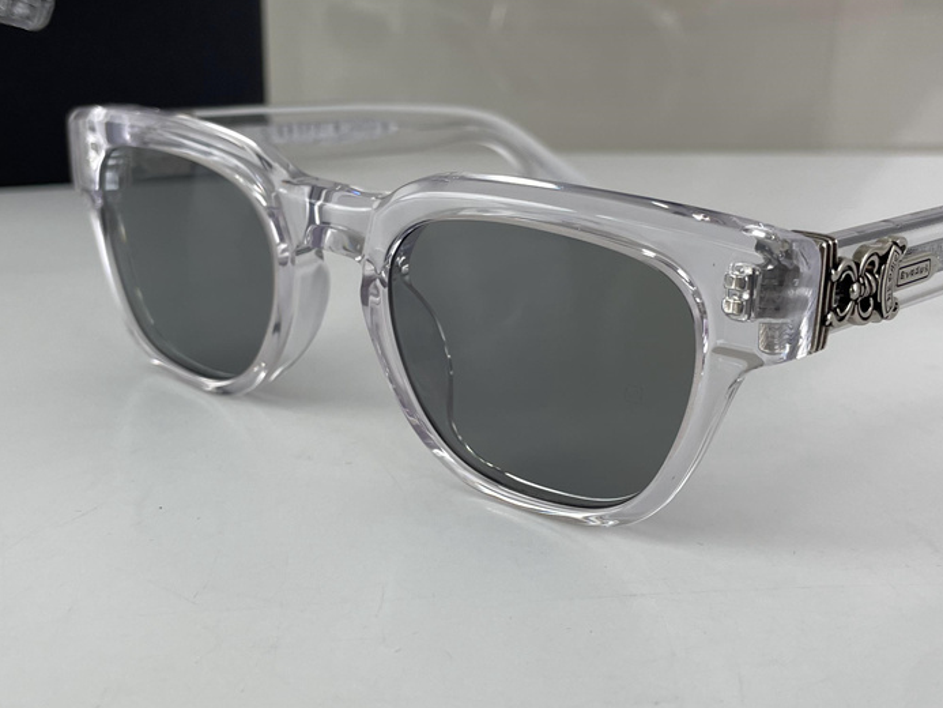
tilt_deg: -18.8
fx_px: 1226
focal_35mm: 45
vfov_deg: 32.2
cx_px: 463
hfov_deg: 42.1
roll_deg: -0.8
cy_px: 332
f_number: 1.6
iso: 32
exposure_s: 1/228
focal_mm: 4.2
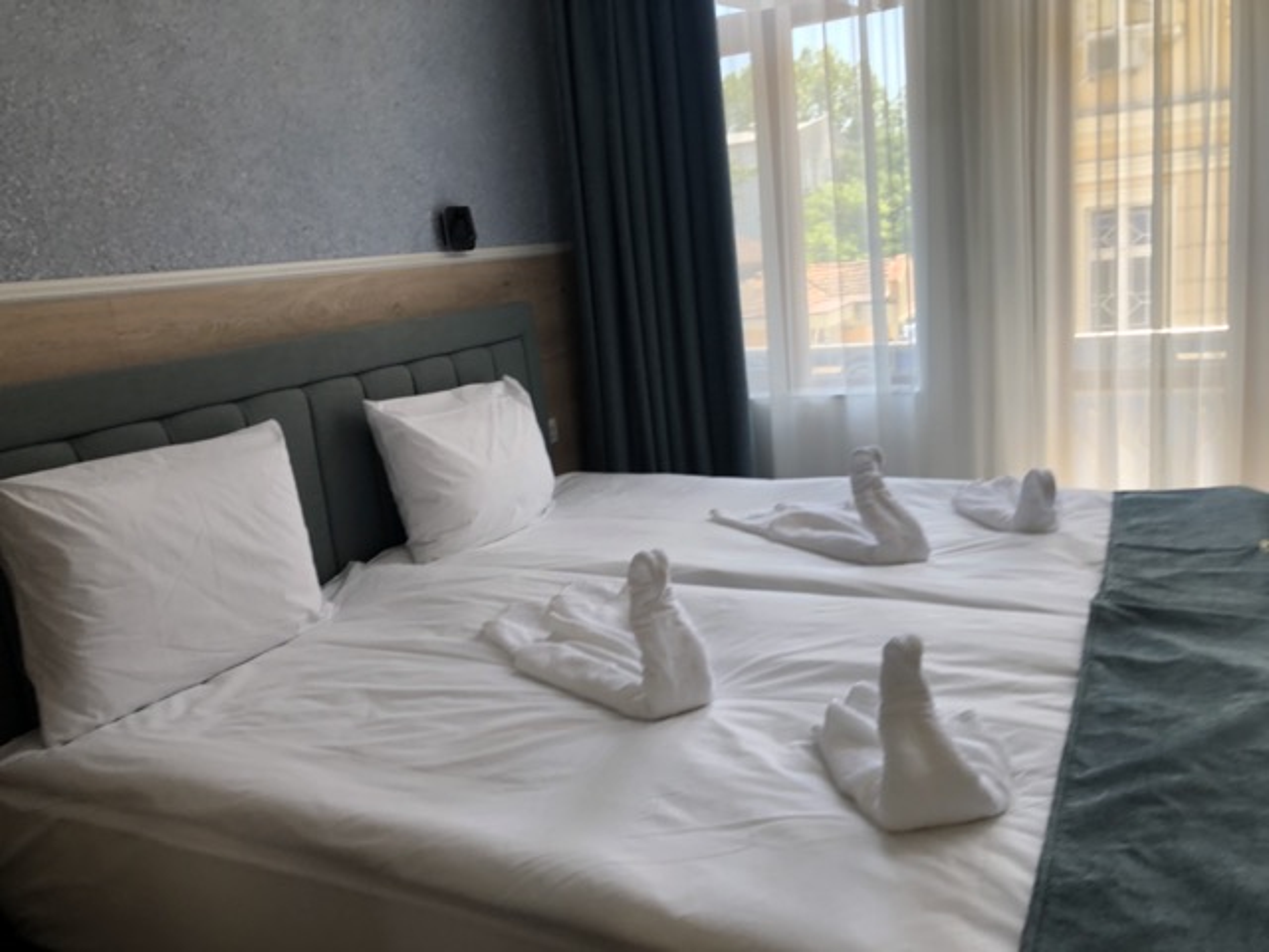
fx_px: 1026
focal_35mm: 28
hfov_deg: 63.4
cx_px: 634
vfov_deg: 49.7
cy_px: 476
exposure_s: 1/120
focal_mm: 4
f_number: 1.8
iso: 40
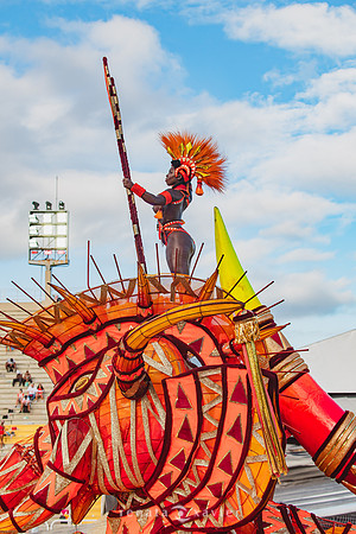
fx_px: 1038
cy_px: 267
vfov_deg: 28.8
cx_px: 178
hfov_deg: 19.5
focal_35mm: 70
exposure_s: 1/1600
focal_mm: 70
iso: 200
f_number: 5.6
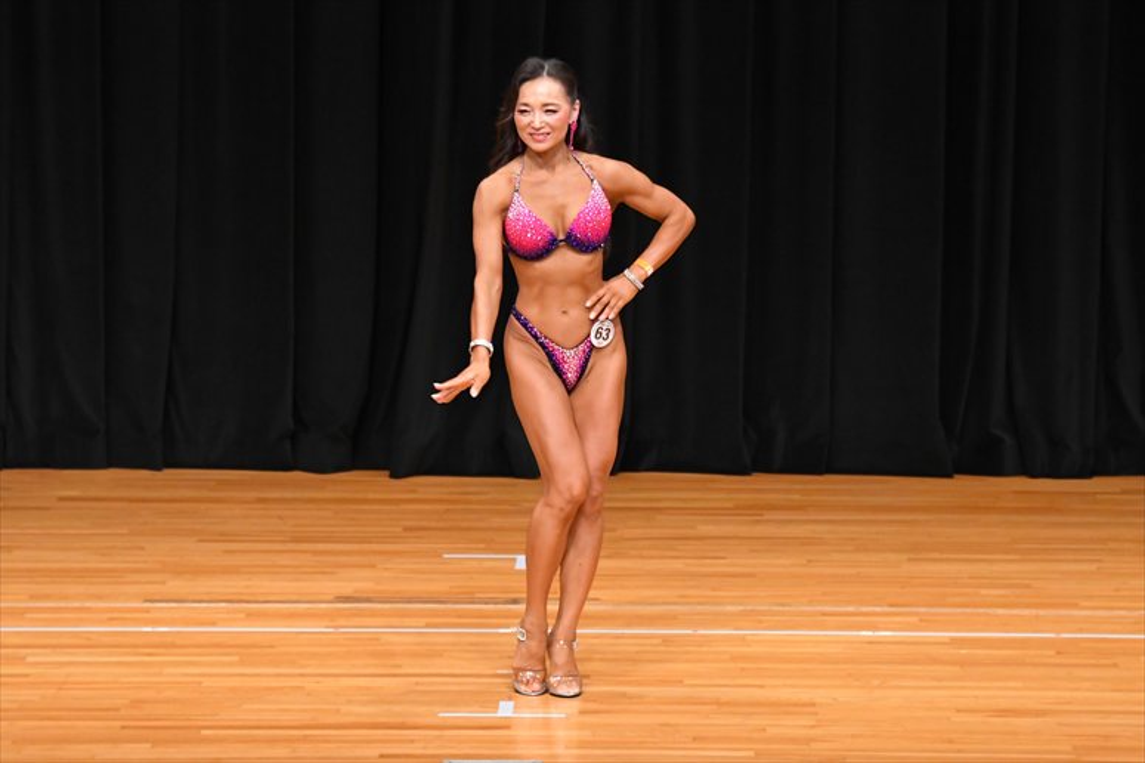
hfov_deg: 7.6
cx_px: 572
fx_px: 8583
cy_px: 382
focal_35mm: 270
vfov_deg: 5.1
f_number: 5.6
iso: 4000
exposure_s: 1/400
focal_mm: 180
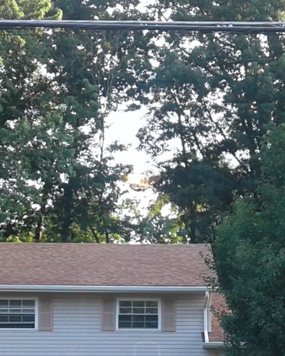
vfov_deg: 25.6
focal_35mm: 73
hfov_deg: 20.7
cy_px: 288
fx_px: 770
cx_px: 233
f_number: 2.2
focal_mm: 3.3
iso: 50
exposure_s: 1/119
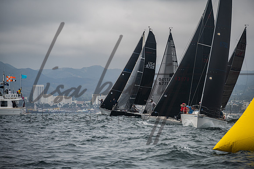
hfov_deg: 10.0
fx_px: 1456
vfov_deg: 6.7
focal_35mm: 206
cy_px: 85
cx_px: 129
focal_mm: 200
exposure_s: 1/640
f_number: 6.3
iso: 160
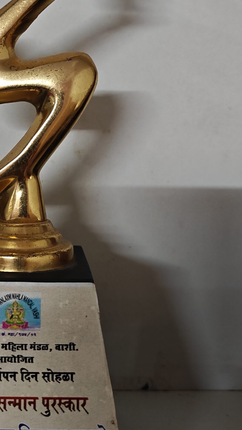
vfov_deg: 43.3
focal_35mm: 47
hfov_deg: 25.1
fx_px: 536
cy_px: 153
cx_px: 56
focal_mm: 5.59
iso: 640
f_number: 1.8
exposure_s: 1/33
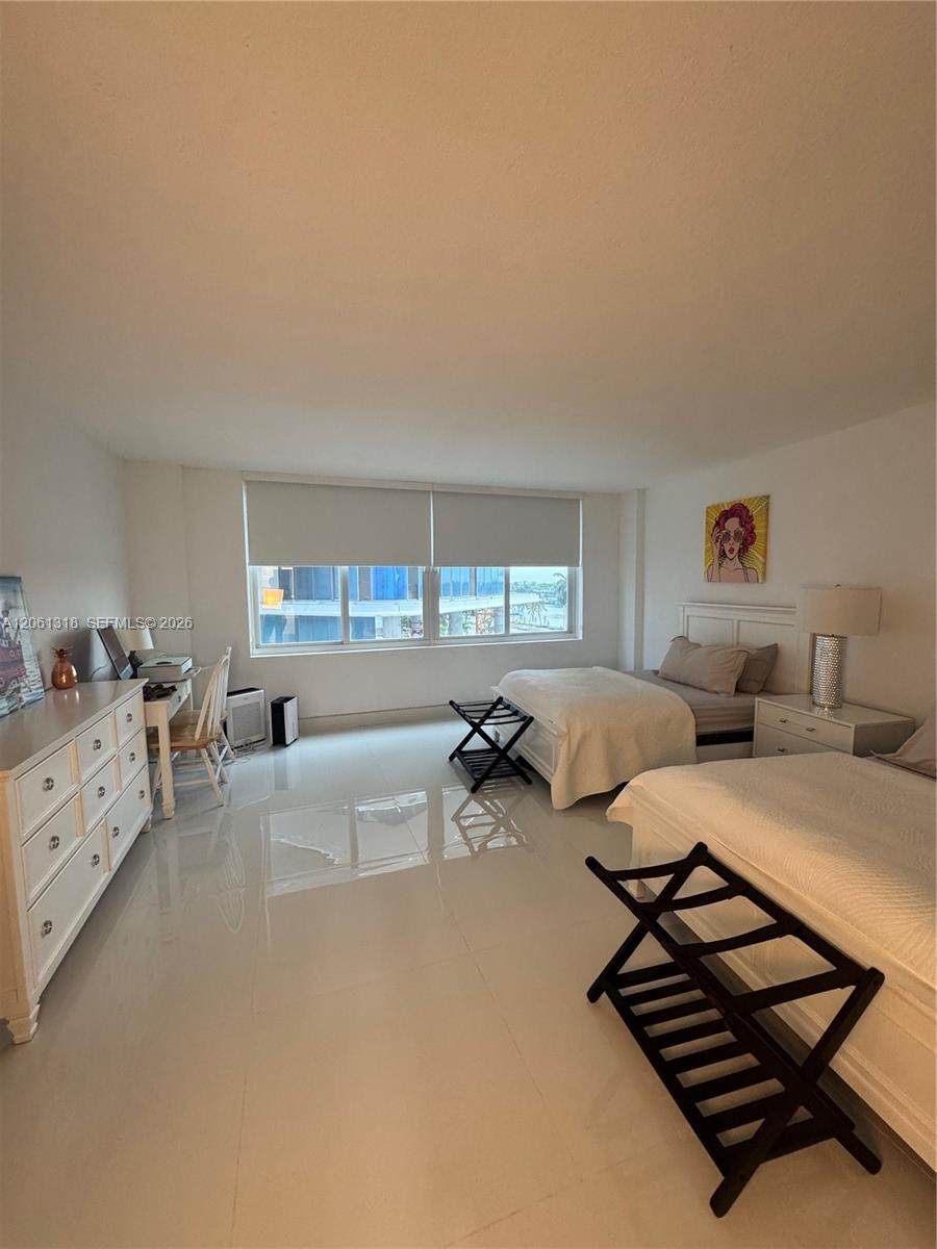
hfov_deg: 85.7
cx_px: 468
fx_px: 505
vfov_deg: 102.1
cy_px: 624
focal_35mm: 14
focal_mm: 2.22
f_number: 2.2
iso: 250
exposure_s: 1/120
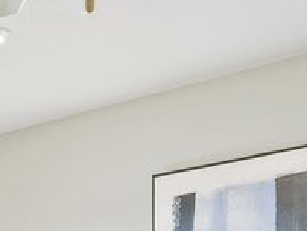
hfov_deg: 13.3
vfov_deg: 10.2
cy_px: 427
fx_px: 1216
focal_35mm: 137
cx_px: -199
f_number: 8
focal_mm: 18
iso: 200
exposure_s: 1/3
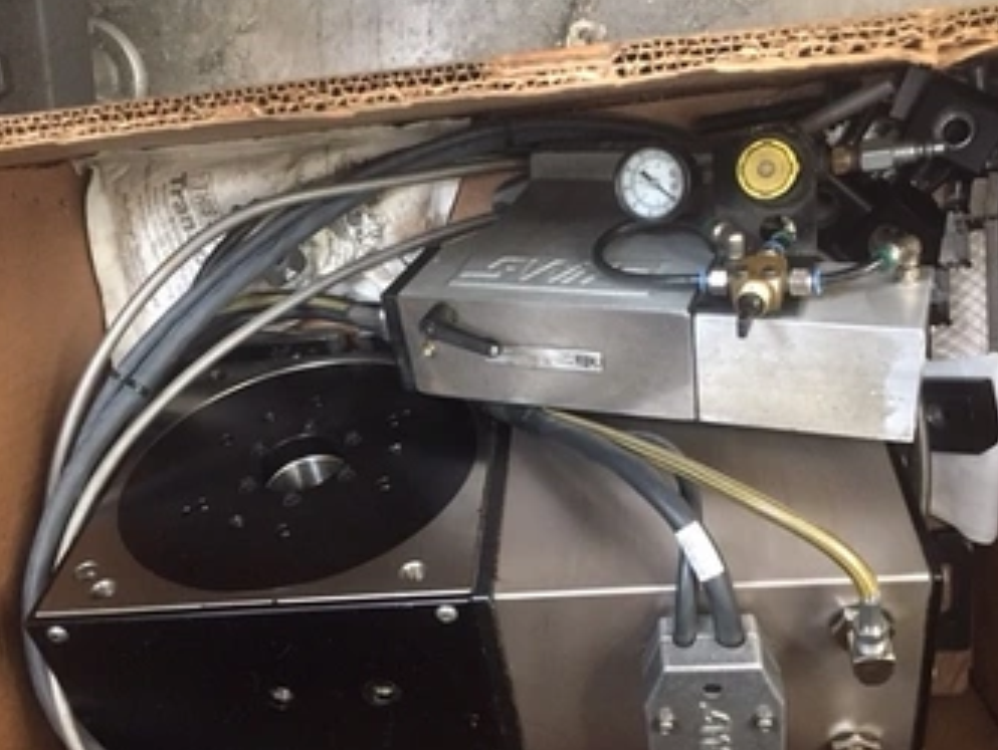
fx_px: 1010
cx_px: 516
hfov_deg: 52.6
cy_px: 416
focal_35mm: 35
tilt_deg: -73.4
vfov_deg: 40.7
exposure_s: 1/20
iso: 250
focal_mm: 4.15
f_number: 2.2
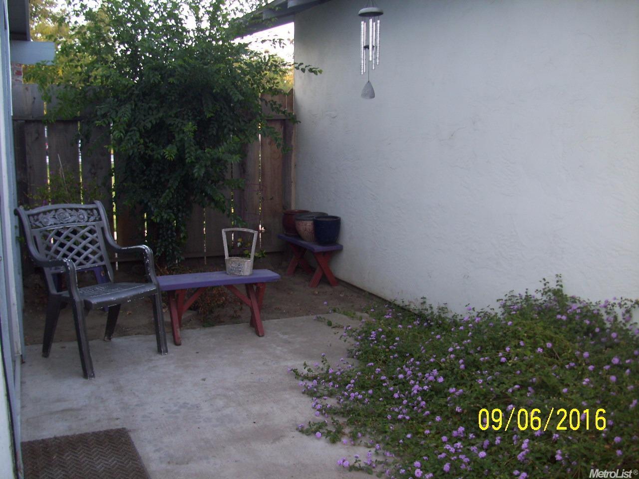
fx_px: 628
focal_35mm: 34
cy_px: 240
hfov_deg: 54.0
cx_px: 320
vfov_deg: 41.8
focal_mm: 5.7
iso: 80
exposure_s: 1/40
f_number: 2.9
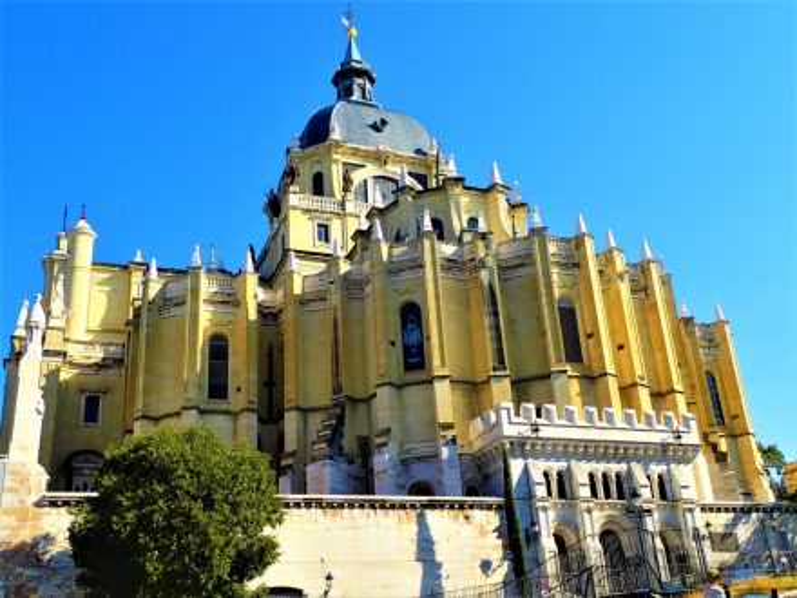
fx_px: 875
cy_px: 299
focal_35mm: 38
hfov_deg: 49.0
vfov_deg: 37.7
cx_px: 398
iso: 100
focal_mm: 6.86
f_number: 3.5
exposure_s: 1/640
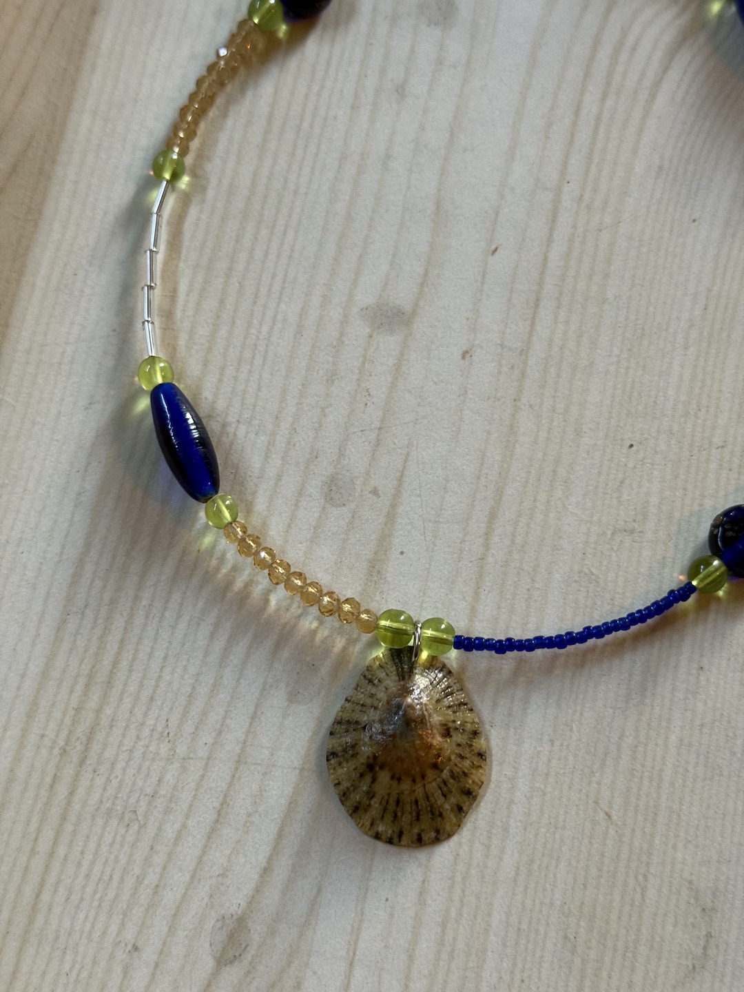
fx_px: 1376
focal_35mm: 48
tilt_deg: -73.6
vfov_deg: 39.7
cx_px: 372
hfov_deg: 30.3
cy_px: 496
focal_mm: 6.76
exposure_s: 1/60
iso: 200
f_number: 1.78
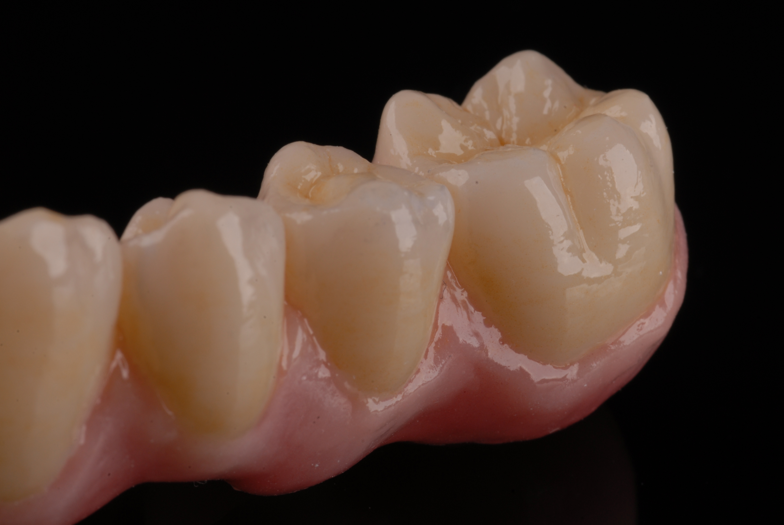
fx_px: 3434
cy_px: 262
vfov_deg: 8.7
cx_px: 392
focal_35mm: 158
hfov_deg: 13.0
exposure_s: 1/125
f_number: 18
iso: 125
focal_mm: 105
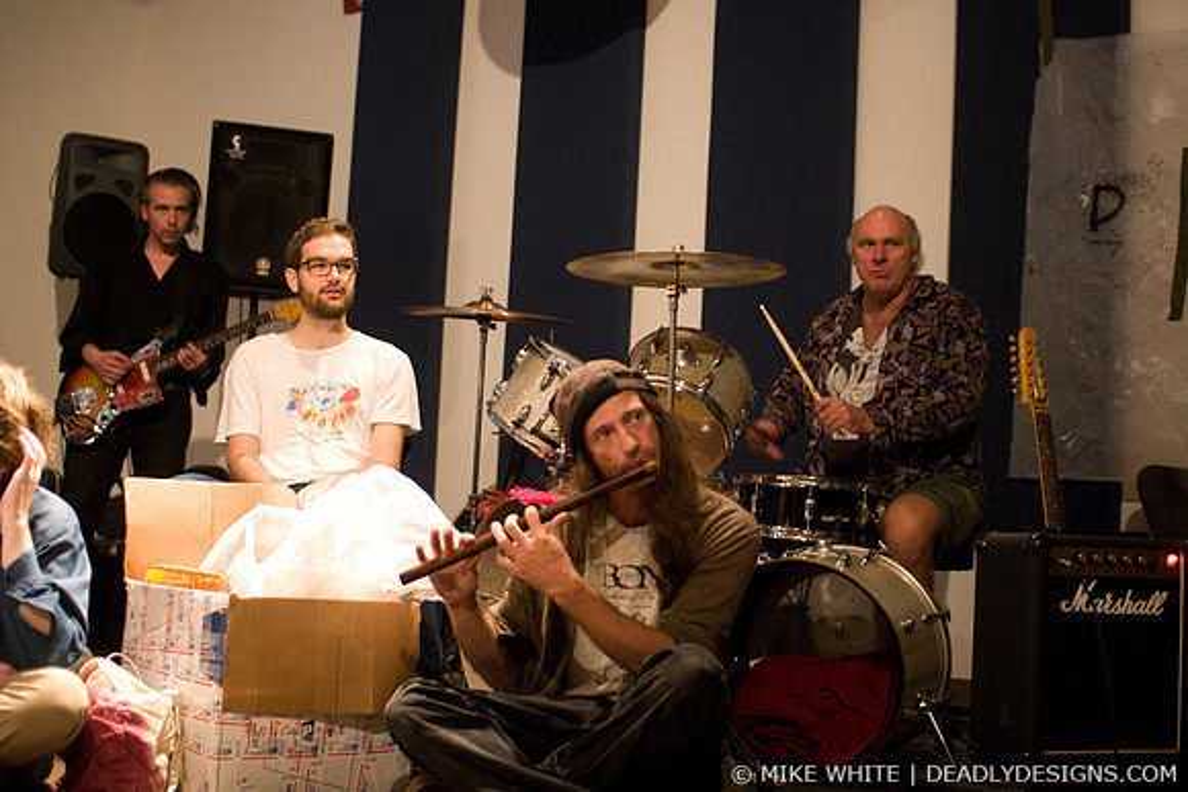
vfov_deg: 29.9
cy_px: 396
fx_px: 1485
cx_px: 594
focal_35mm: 45
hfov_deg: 43.6
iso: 1600
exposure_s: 1/40
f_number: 1.4
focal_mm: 30
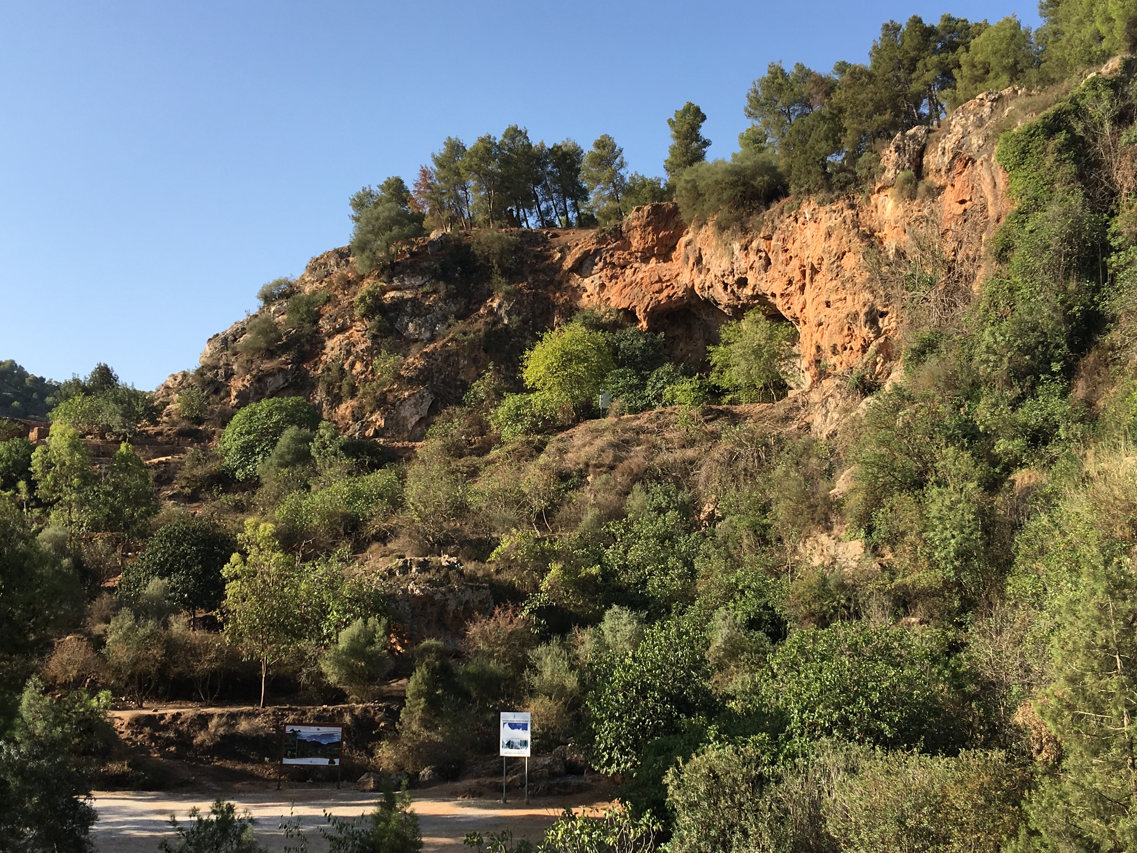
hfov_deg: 45.8
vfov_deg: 35.0
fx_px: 1347
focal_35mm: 41
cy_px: 521
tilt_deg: +7.3
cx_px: 592
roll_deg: -1.4
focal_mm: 4.15
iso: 25
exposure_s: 1/746
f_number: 2.2
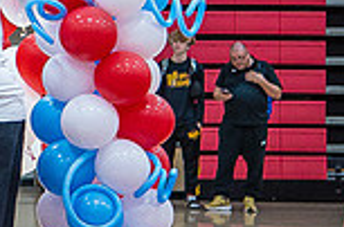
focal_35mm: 251
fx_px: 2391
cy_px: 25
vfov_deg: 5.4
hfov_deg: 8.0
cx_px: -218
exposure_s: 1/320
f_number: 4
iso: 2000
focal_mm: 66
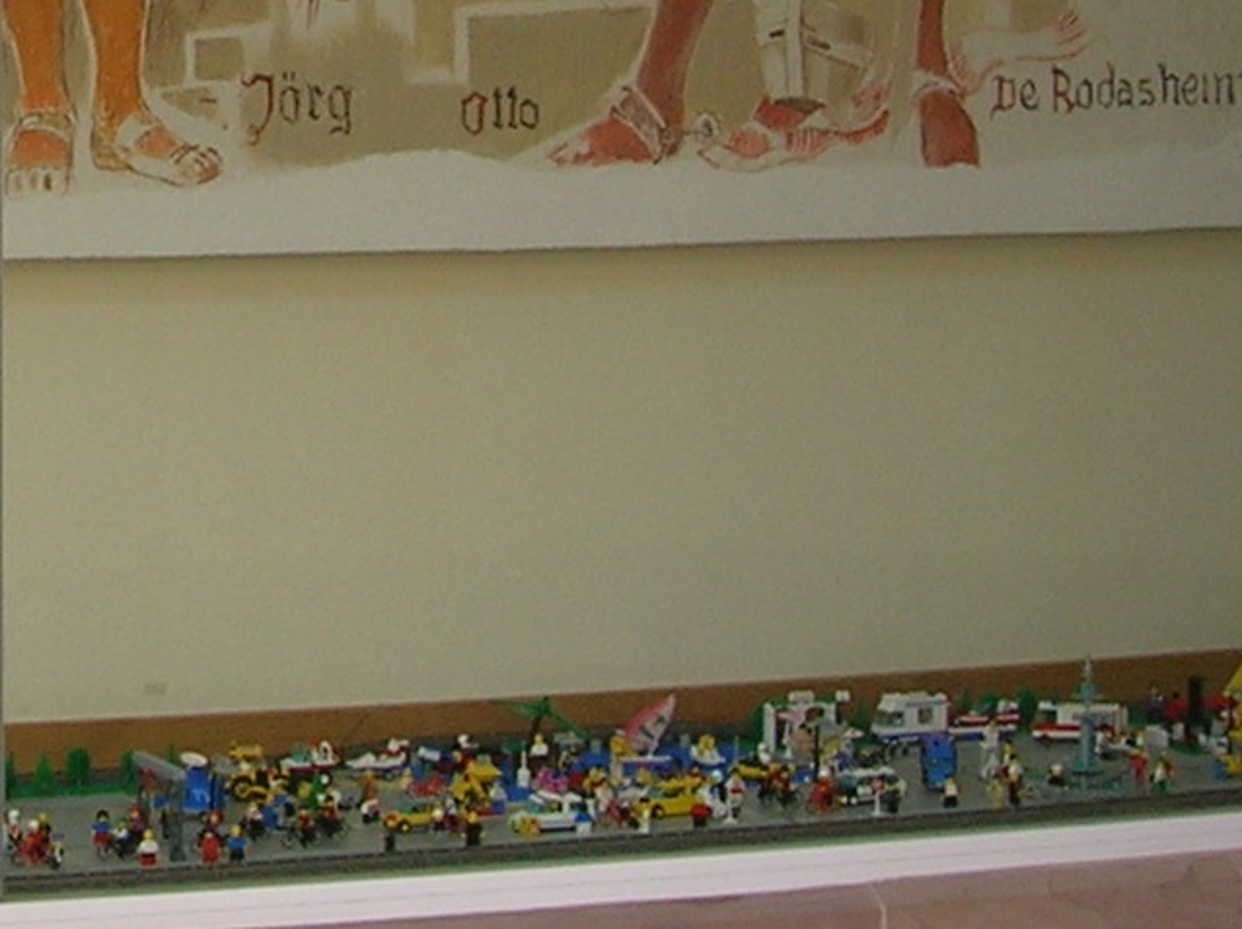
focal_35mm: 122
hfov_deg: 15.7
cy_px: -204
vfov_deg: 11.9
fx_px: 4372
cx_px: -171
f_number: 4.9
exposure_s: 1/29.2
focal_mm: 5.7
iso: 50
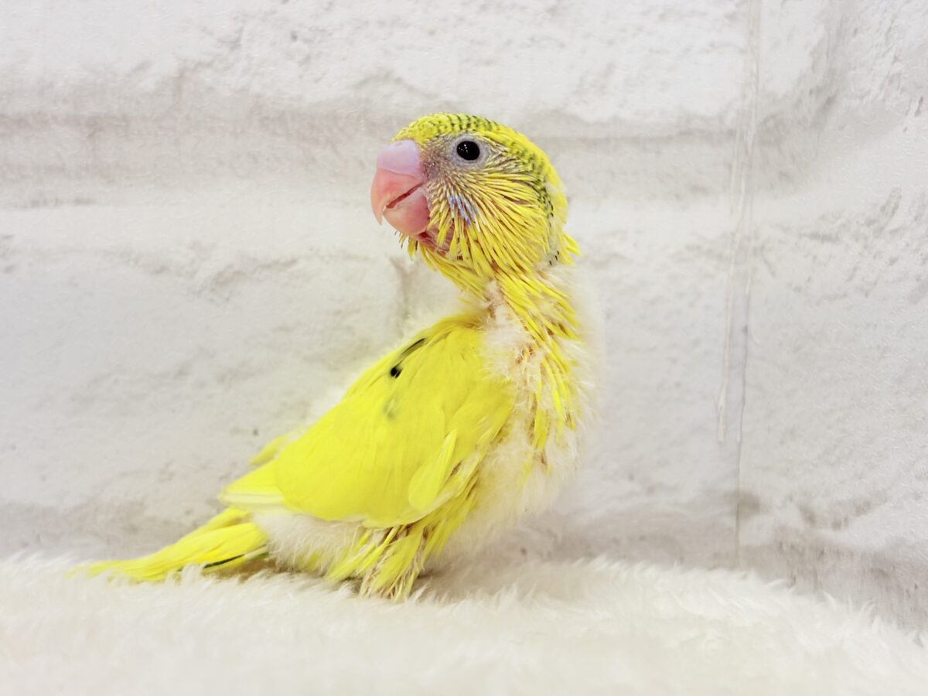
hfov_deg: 36.8
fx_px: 1394
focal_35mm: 52
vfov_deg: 28.0
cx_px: 464
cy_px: 348
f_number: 1.6
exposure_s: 1/100
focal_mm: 5.96
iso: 80
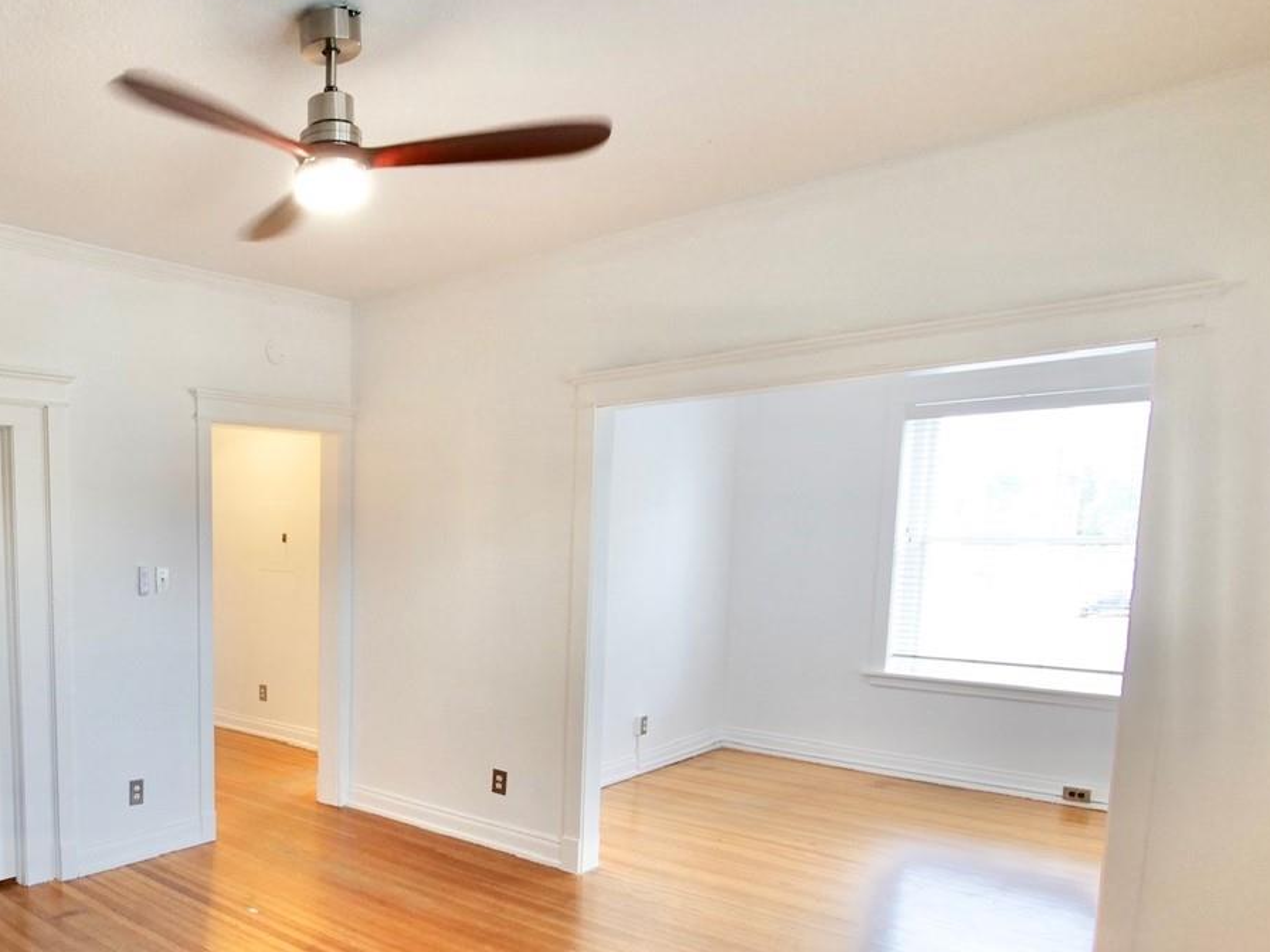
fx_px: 917
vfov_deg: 53.6
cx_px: 224
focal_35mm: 25
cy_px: 646
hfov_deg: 62.5
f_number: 4
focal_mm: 7
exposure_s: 1/60
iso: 500
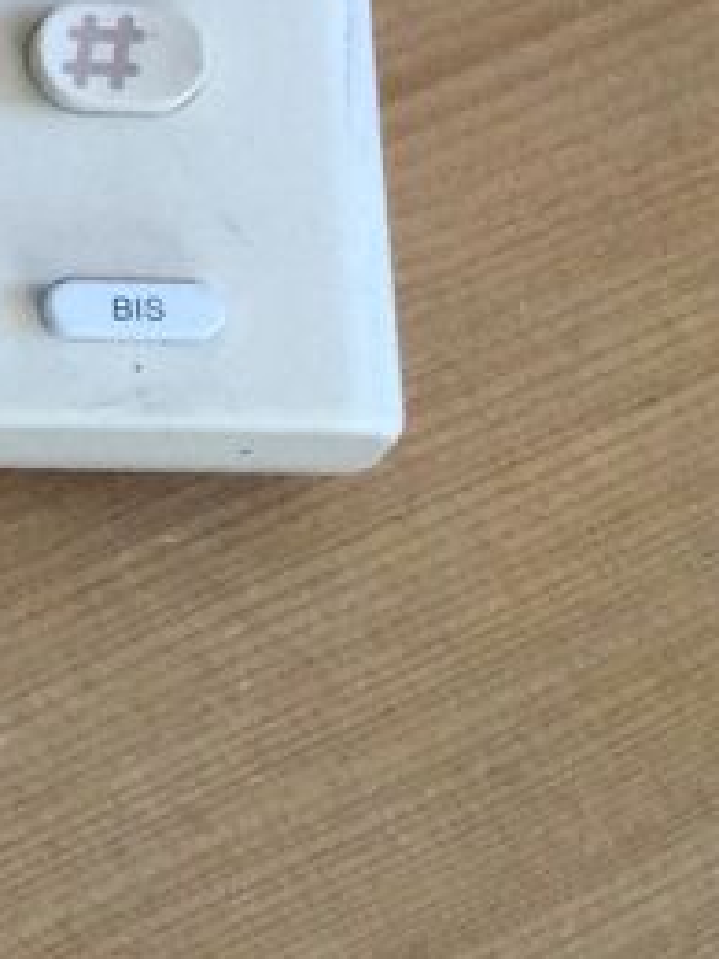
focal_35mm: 159
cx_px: -970
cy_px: -297
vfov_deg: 12.1
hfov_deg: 8.6
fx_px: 4403
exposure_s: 1/33
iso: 32
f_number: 2.4
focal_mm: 3.3
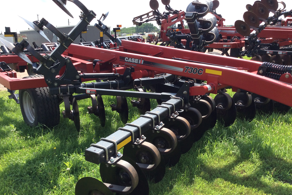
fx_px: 276
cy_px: 100
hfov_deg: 55.8
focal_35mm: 34
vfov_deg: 38.9
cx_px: 147
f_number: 2.4
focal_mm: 3.3
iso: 32
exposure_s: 1/697
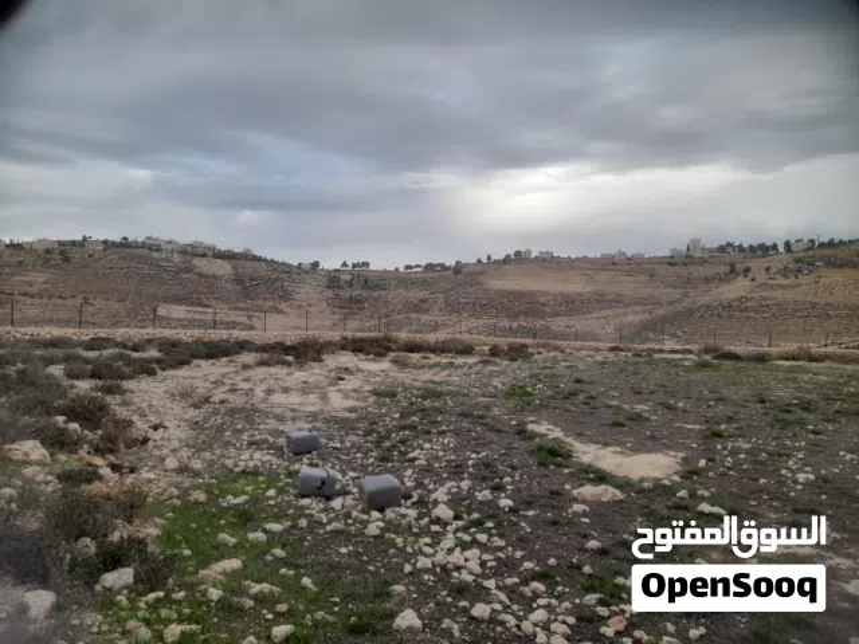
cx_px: 430
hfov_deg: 69.4
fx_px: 620
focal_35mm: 25
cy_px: 322
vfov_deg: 54.9
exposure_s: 1/120
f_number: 2
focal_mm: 4.6
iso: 20
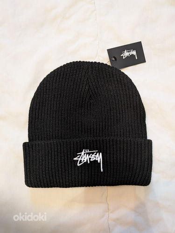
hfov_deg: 56.8
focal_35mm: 24
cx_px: 88
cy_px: 116
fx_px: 162
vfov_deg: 71.6
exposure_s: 1/25
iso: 616
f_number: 1.7
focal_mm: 4.53
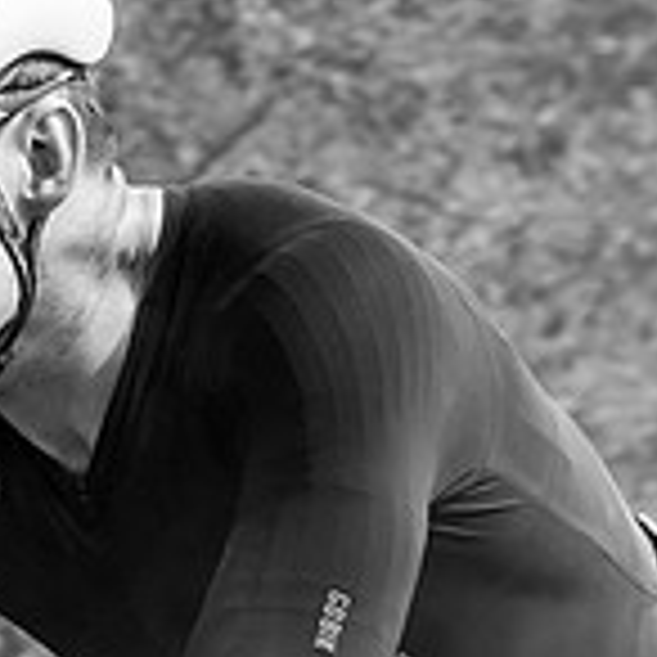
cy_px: 302
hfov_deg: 5.3
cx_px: -21
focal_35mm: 332
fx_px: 7129
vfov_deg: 5.3
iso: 250
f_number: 5
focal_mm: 70
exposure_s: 1/1000
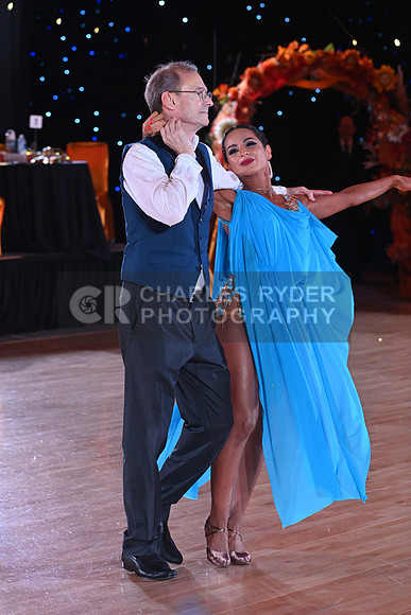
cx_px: 206
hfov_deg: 9.8
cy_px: 308
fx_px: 2396
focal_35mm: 140
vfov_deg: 14.7
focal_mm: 140
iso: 5000
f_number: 6.3
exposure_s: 1/400
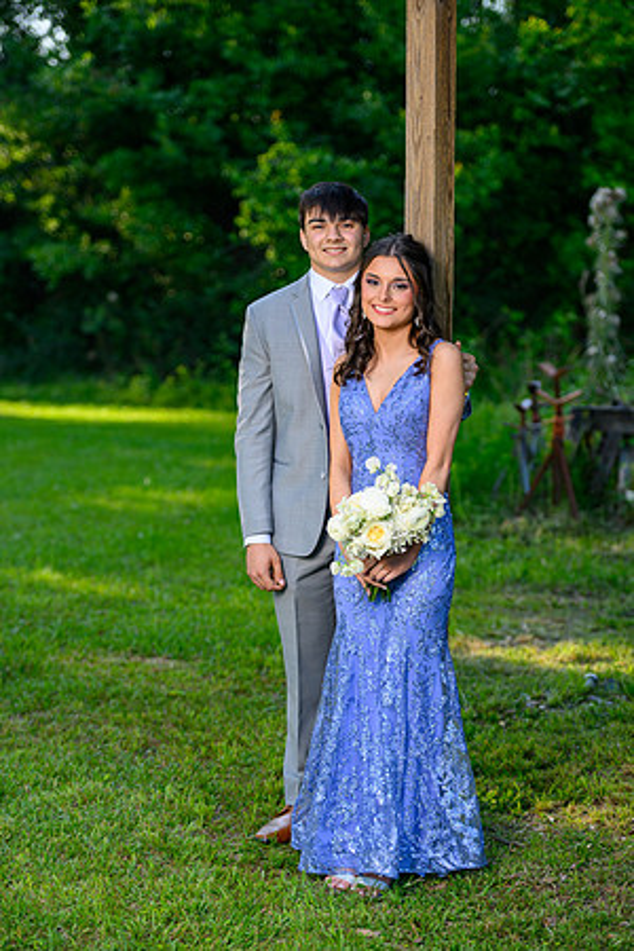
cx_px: 317
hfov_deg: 16.7
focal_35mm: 82
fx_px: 2166
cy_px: 476
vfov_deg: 24.8
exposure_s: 1/160
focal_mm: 82
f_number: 2.8
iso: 125
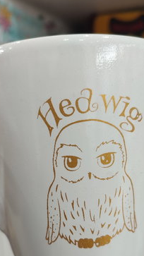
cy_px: 172
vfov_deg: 49.5
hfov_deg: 29.7
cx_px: 74
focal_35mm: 40
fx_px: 272
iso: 290
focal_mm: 6.04
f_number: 1.9
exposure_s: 1/33
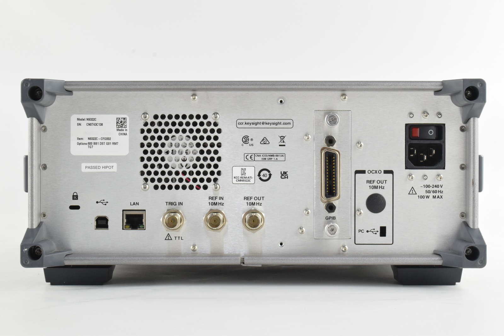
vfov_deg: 18.9
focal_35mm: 72
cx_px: 252
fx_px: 1008
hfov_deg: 28.1
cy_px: 168
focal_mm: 48
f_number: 22
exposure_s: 1/30
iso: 1600
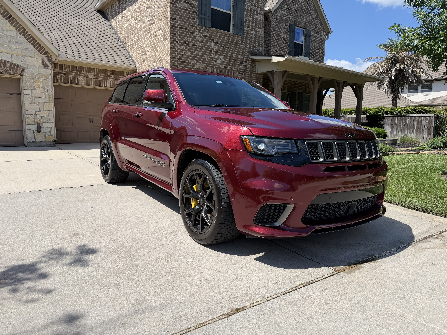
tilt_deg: -8.1
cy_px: 168
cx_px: 224
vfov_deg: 56.8
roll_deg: -0.9
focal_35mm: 24
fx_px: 310
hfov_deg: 71.6
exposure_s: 1/4405
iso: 80
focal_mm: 6.76
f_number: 1.78
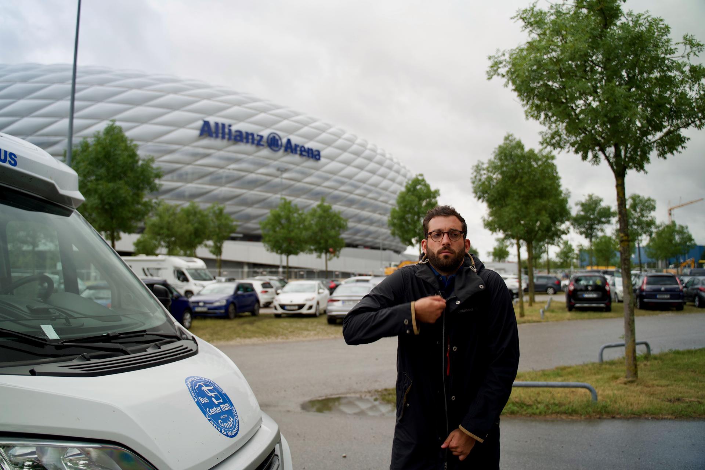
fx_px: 548
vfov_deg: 46.4
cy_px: 235
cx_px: 352
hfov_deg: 65.5
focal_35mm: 28
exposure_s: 1/100
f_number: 2.8
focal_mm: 28
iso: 320
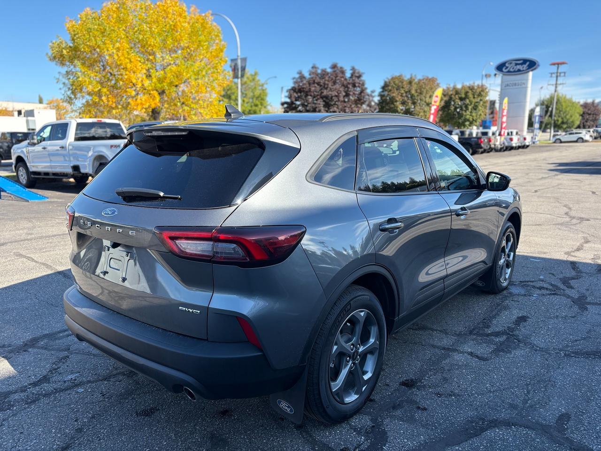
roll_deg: +0.0
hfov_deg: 67.3
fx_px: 451
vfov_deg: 53.1
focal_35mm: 26
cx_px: 300
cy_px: 226
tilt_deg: -10.2
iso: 50
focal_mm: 5.96
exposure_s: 1/1001
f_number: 1.6
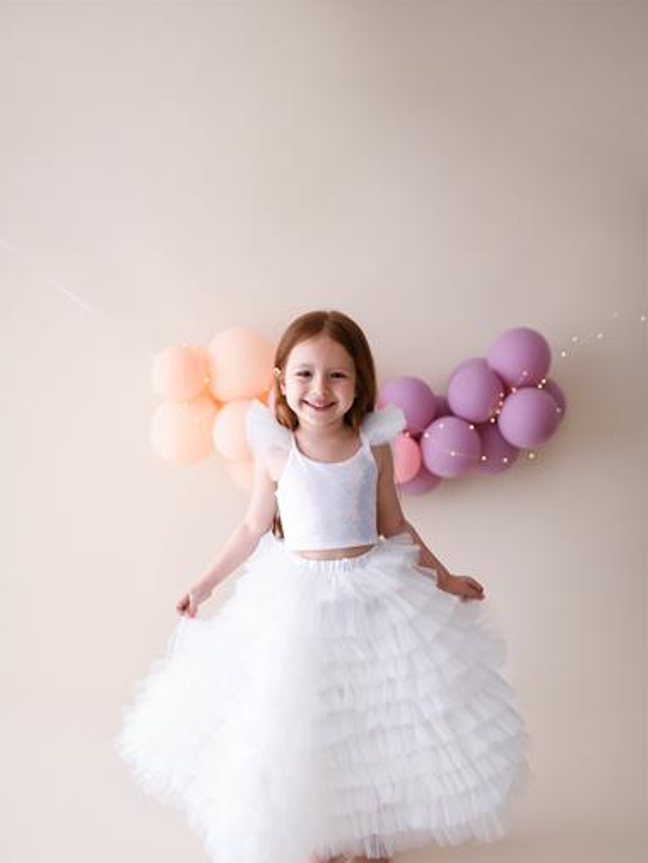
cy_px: 491
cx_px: 318
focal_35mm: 39
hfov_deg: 36.8
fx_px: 973
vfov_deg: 47.7
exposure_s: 1/320
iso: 80
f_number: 1.8
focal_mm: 35
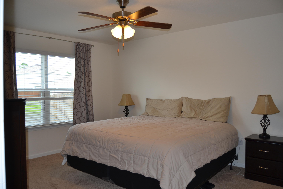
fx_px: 212
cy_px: 94
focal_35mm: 27
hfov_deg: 67.4
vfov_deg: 47.9
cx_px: 142
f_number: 4
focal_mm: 18
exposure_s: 1/125
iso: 220
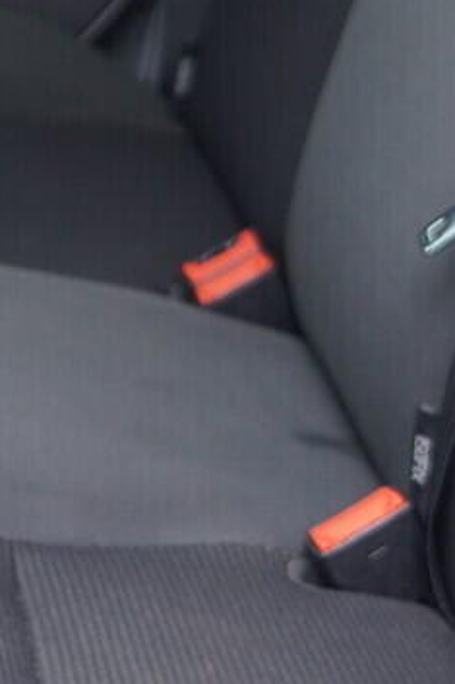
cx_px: 399
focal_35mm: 147
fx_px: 2789
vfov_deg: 13.8
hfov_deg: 9.3
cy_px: 50
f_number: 2.8
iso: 500
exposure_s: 1/40
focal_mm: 24
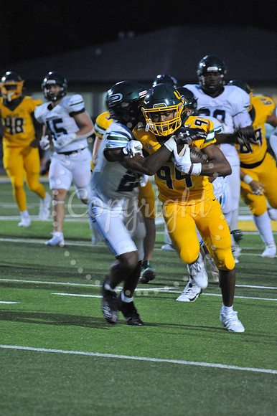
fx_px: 3235
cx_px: 138
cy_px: 208
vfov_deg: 7.4
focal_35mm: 280
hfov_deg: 4.9
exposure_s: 1/200
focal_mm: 280
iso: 6400
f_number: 5.6
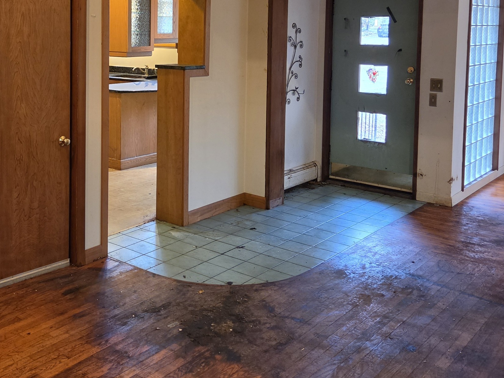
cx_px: 146
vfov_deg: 32.6
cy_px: 70
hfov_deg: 42.9
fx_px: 626
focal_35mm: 43
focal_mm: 5.4
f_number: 1.8
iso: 400
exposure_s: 1/120
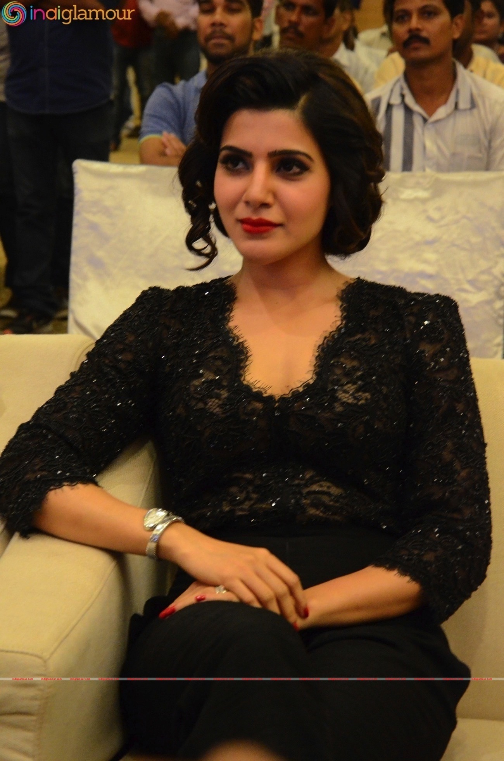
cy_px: 380
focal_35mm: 99
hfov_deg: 13.8
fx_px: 2088
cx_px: 252
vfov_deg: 20.7
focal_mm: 66
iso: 4000
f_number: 5.6
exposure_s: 1/80
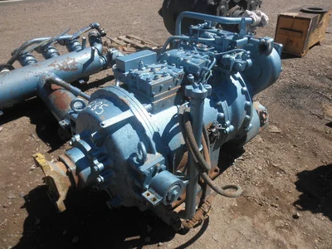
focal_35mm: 28
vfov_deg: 49.7
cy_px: 124
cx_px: 166
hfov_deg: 63.4
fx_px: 269
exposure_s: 1/125
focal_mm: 5
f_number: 8.5
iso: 64
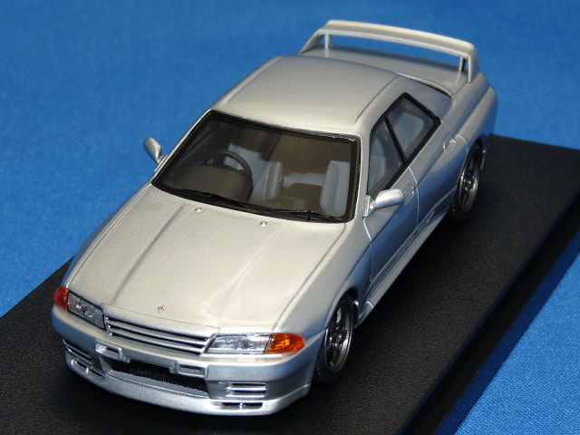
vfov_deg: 11.6
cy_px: 218
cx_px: 290
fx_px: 2145
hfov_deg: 15.4
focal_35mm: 128
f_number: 4
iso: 100
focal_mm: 12.8
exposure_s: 1/40
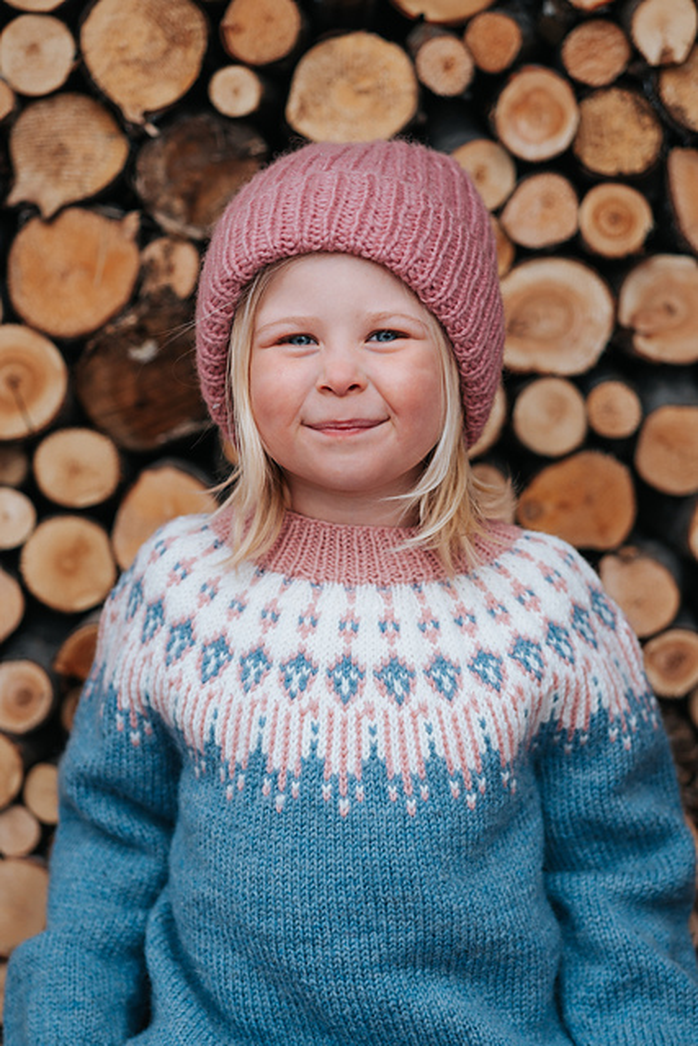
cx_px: 349
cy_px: 523
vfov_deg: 15.2
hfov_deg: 10.2
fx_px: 3924
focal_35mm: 135
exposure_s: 1/800
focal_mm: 90
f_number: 2
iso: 200
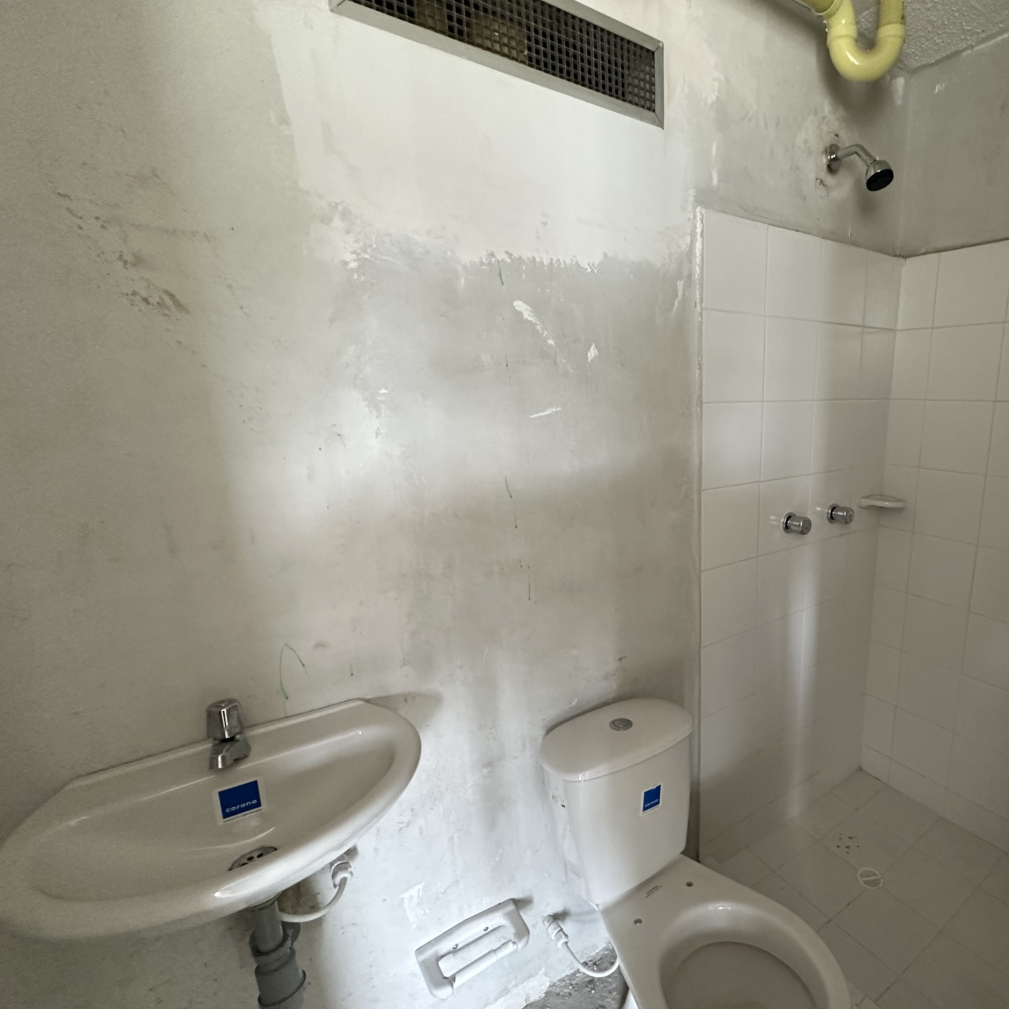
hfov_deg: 77.5
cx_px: 691
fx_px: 594
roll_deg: -0.6
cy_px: 537
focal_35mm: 18
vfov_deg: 80.6
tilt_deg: -14.0
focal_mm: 2.22
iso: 320
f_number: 2.2
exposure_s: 1/60
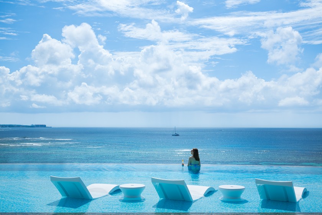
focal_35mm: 42
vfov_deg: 31.9
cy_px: 108
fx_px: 376
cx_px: 161
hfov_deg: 46.4
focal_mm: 42
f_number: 8
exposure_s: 1/1600
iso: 200
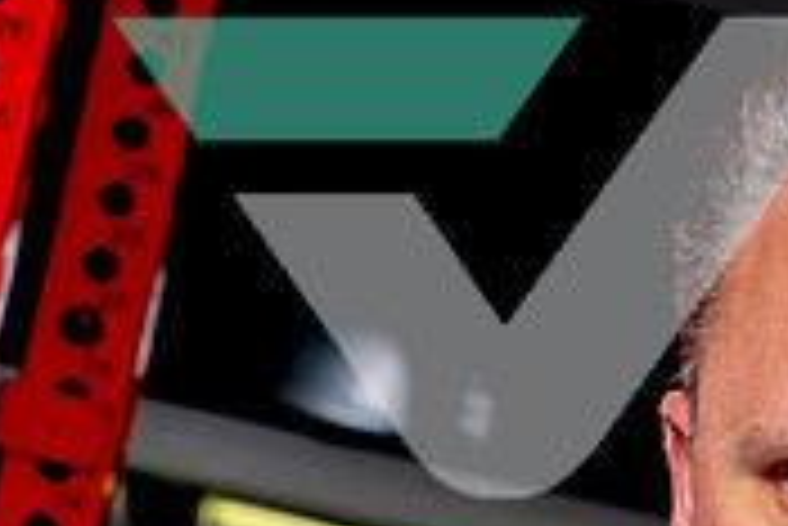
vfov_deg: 6.6
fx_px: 4447
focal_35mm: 203
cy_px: 1016
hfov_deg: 9.7
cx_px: 1285
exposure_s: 1/125
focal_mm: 46
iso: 100
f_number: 8
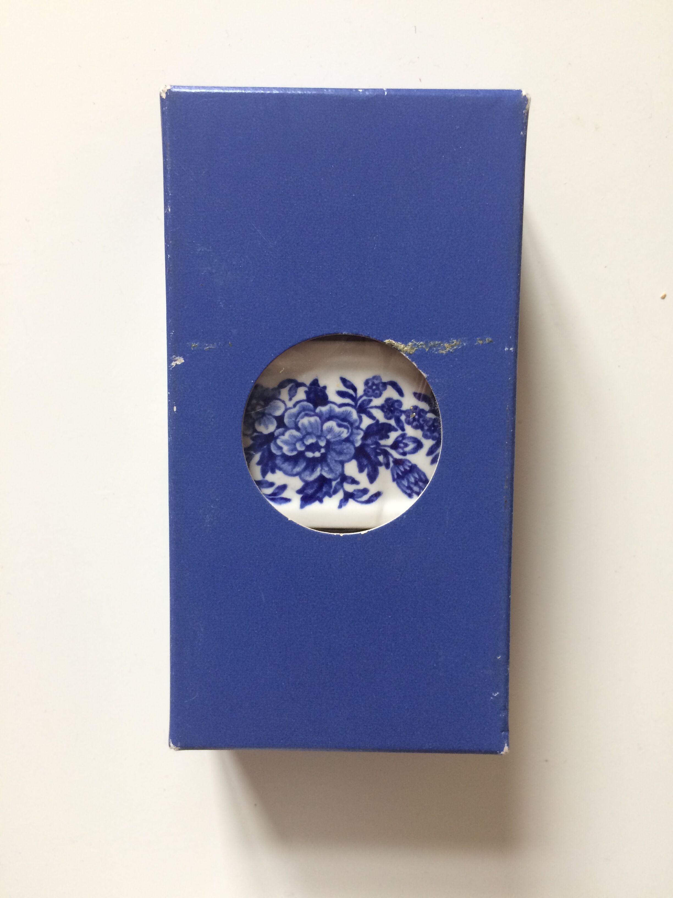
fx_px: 752
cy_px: 449
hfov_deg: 48.2
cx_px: 336
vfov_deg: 61.7
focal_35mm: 29
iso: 125
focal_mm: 4.15
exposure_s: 1/33
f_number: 2.2
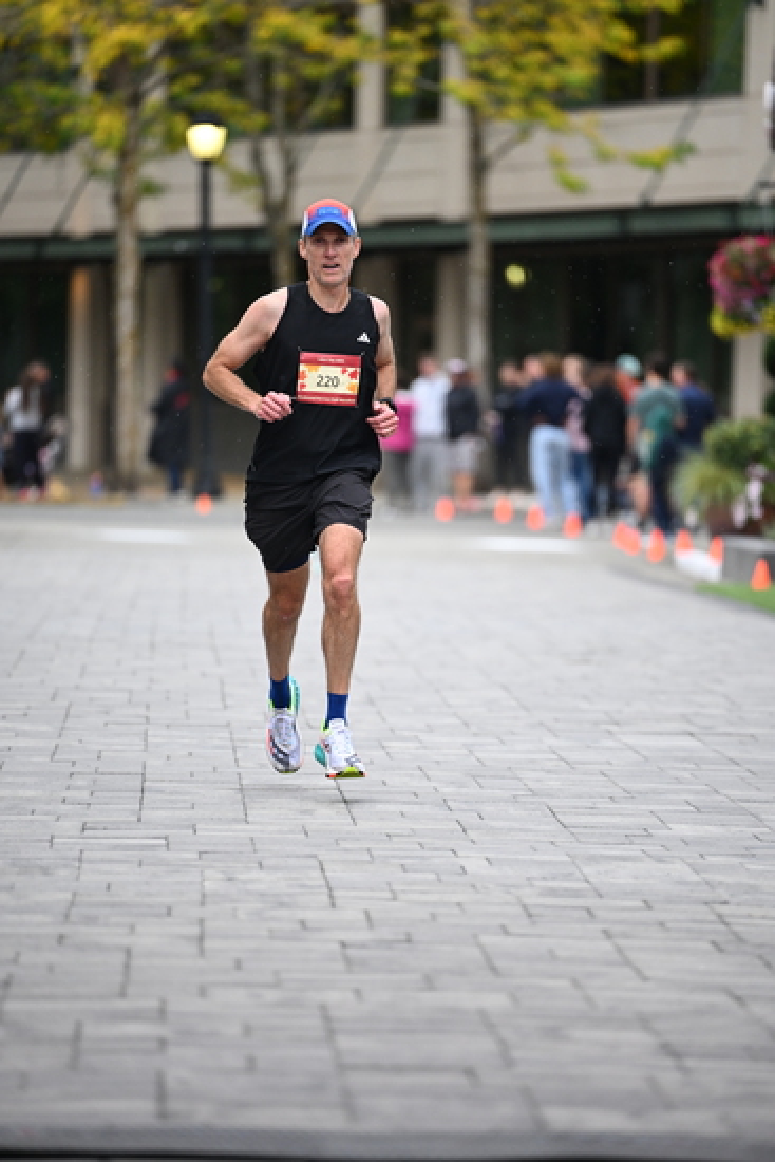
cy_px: 581
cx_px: 388
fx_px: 6454
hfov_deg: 6.9
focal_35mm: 200
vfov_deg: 10.3
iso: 1250
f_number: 2.8
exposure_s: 1/1600
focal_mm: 200
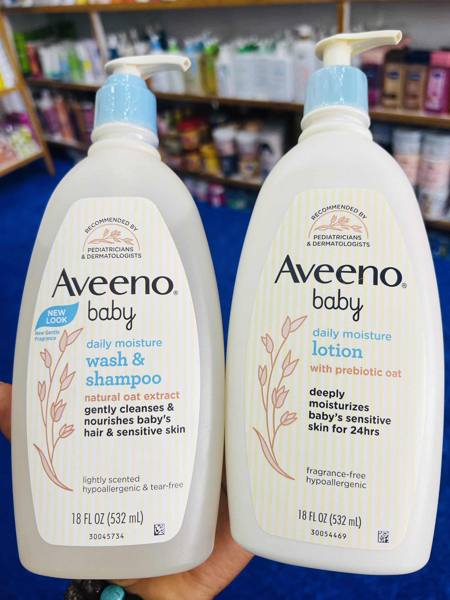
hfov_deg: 51.4
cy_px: 293
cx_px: 226
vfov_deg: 65.3
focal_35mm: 27
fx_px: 468
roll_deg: +8.9
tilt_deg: -35.6
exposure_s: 1/100
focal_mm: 5.7
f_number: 1.5
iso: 64
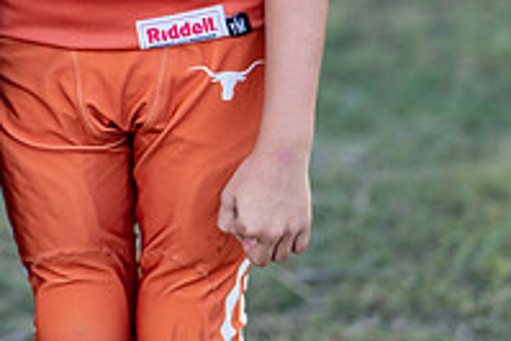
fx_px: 2216
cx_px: 5
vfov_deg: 8.6
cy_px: -177
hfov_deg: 13.0
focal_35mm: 156
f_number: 1.2
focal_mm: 50
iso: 100
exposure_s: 1/640
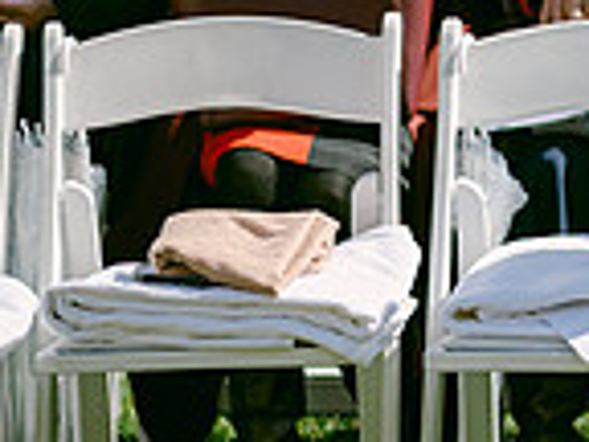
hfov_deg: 4.8
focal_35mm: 411
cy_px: -293
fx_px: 6993
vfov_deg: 3.6
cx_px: 1145
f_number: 1.4
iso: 200
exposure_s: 1/16000
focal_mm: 105
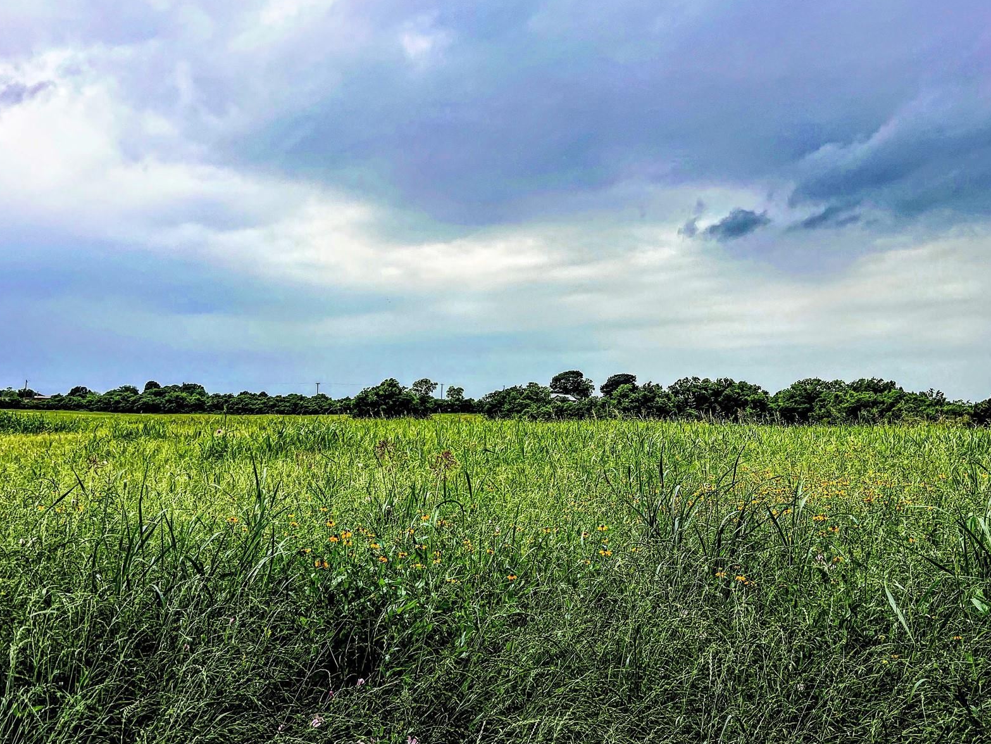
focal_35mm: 34
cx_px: 558
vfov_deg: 41.7
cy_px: 321
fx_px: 974
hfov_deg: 53.8
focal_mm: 5.7
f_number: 1.5
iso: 50
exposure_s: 1/6000
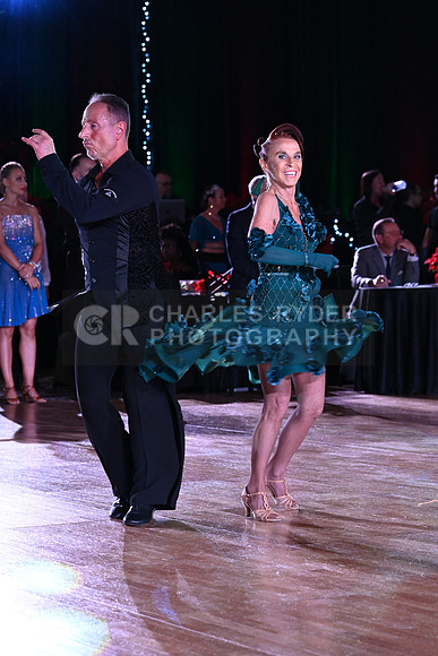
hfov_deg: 11.4
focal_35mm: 120
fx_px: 2189
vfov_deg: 17.1
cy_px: 328
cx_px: 219
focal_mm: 120
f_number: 6.3
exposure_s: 1/320
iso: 5000
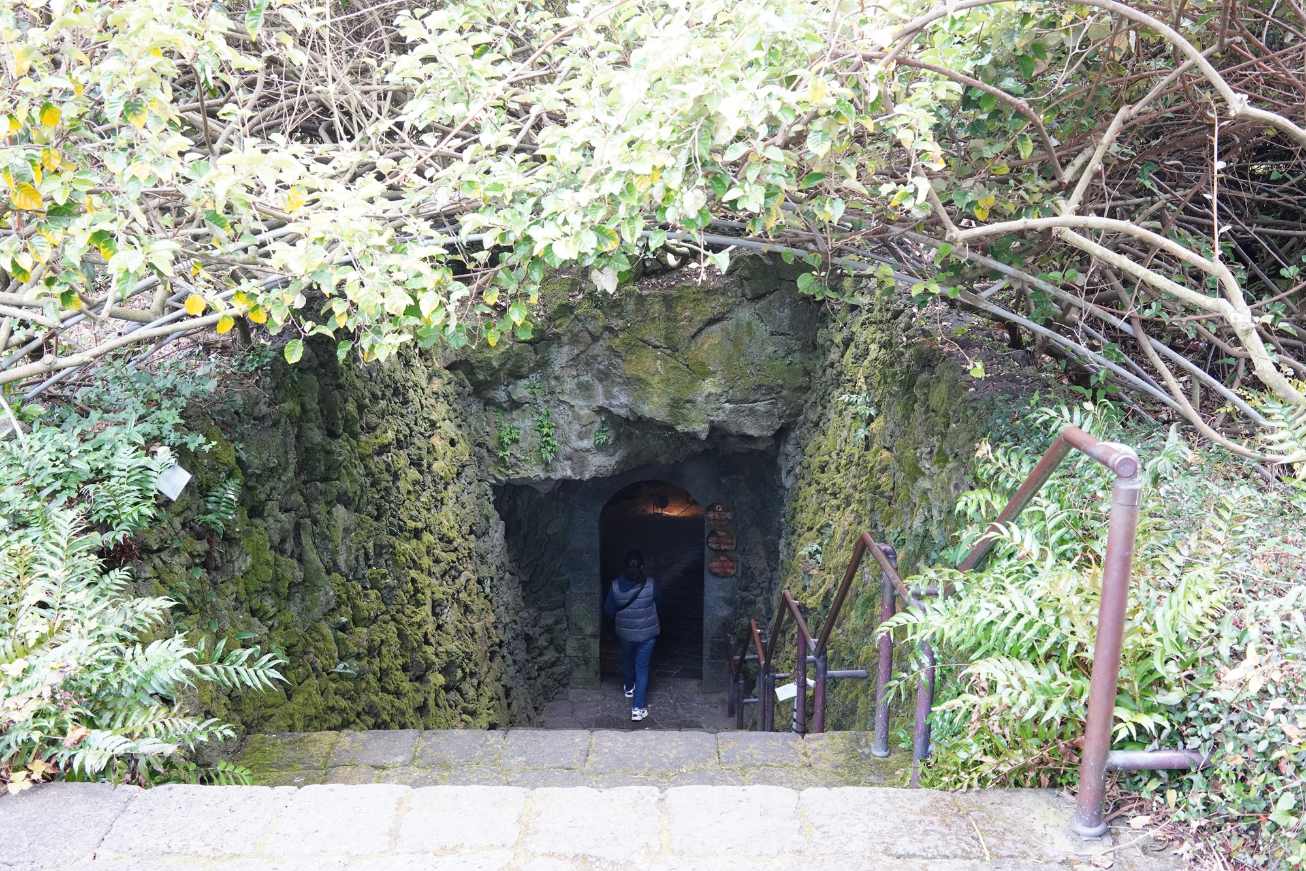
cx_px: 653
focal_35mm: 35
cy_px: 436
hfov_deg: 54.4
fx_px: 1270
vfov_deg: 37.9
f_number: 7.1
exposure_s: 1/100
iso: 3200
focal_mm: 35
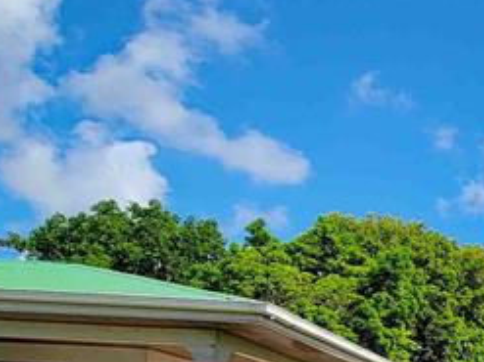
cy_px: 462
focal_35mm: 54
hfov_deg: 25.2
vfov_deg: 24.0
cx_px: 756
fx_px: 755
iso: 50
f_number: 2.2
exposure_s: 1/1441
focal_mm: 2.2
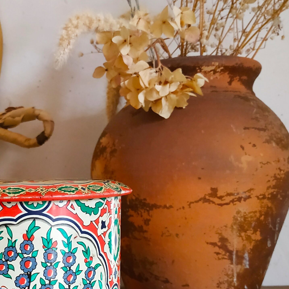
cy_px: 220
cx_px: 22
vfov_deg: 28.6
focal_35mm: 59
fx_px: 557
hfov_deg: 27.9
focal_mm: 3.94
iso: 500
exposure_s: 1/20
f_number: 1.9
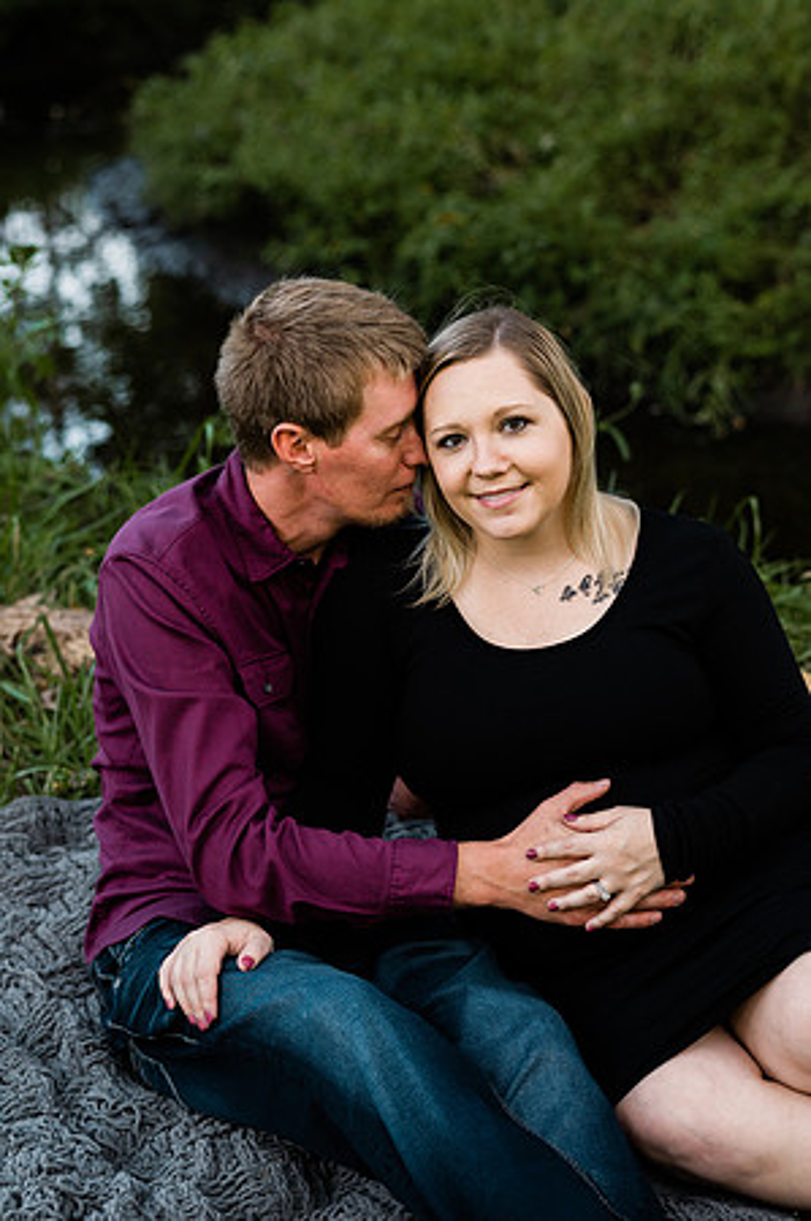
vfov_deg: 34.5
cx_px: 406
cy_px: 610
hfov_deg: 23.3
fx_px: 1964
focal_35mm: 58
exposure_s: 1/200
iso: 400
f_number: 3.2
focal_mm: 58
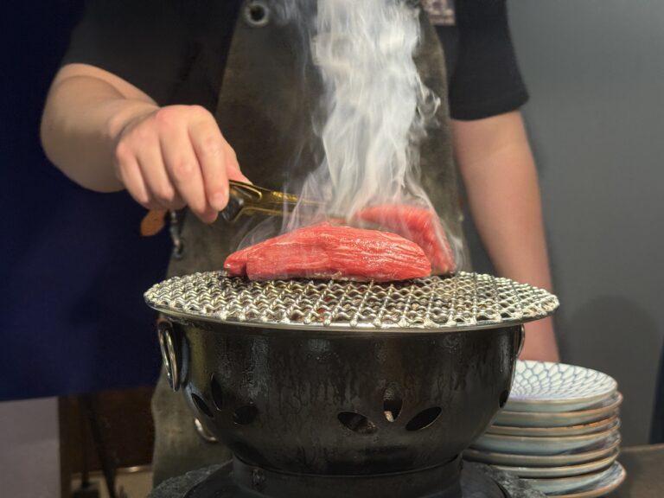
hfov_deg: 39.7
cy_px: 249
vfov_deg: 30.3
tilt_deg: -2.7
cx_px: 332
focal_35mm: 48
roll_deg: +1.0
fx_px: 921
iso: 250
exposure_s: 1/60
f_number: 1.78
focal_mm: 6.76
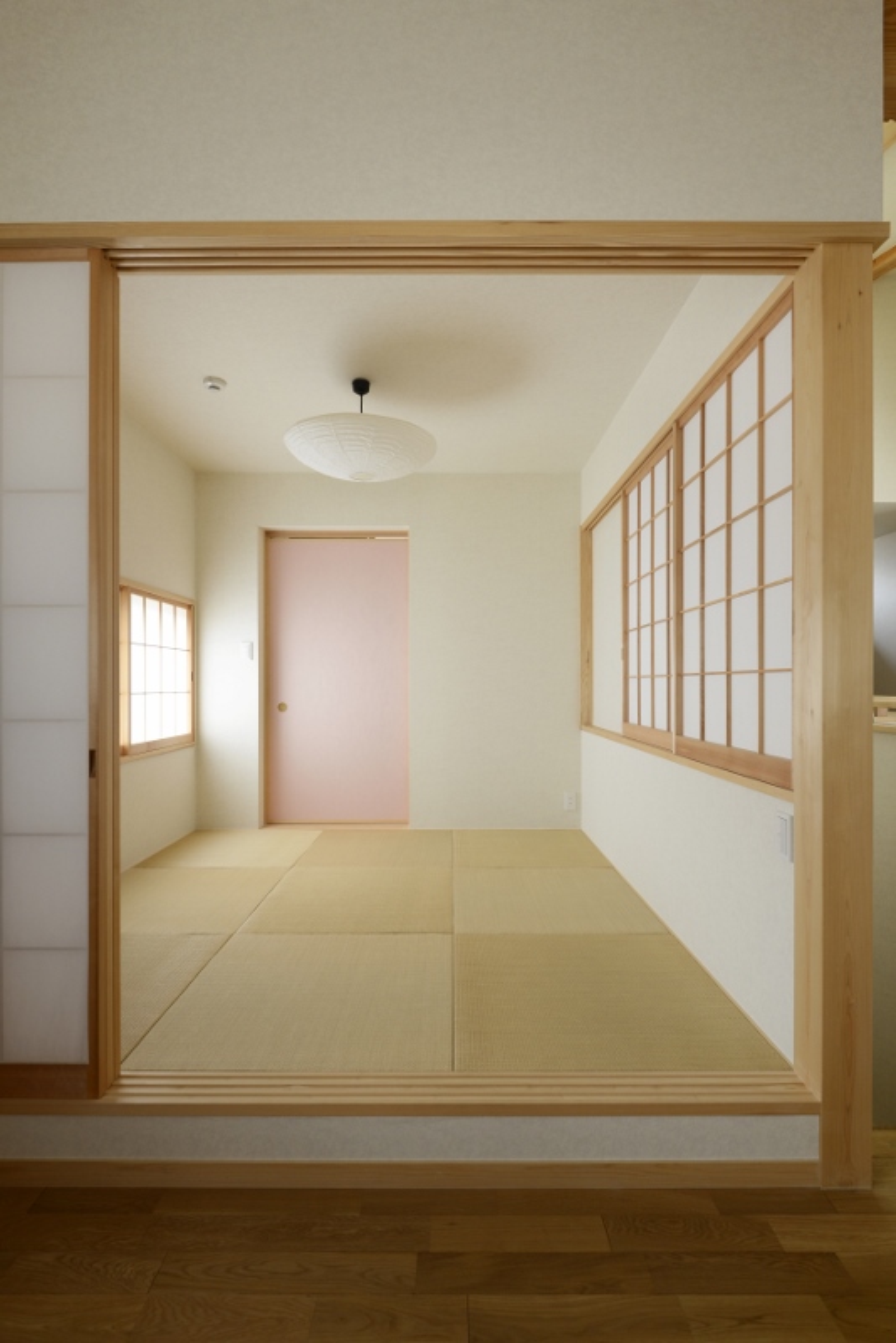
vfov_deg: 96.7
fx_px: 597
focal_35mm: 16
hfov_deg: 73.8
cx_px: 448
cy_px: 672
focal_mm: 16
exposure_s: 1/5
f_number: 9
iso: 400
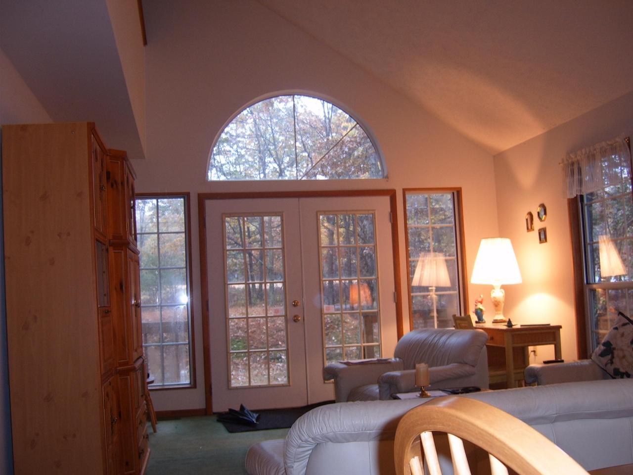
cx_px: 316
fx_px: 677
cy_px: 238
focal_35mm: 37
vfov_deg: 38.7
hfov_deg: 50.1
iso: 50
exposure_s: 1/6
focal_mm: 6.2
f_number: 2.9
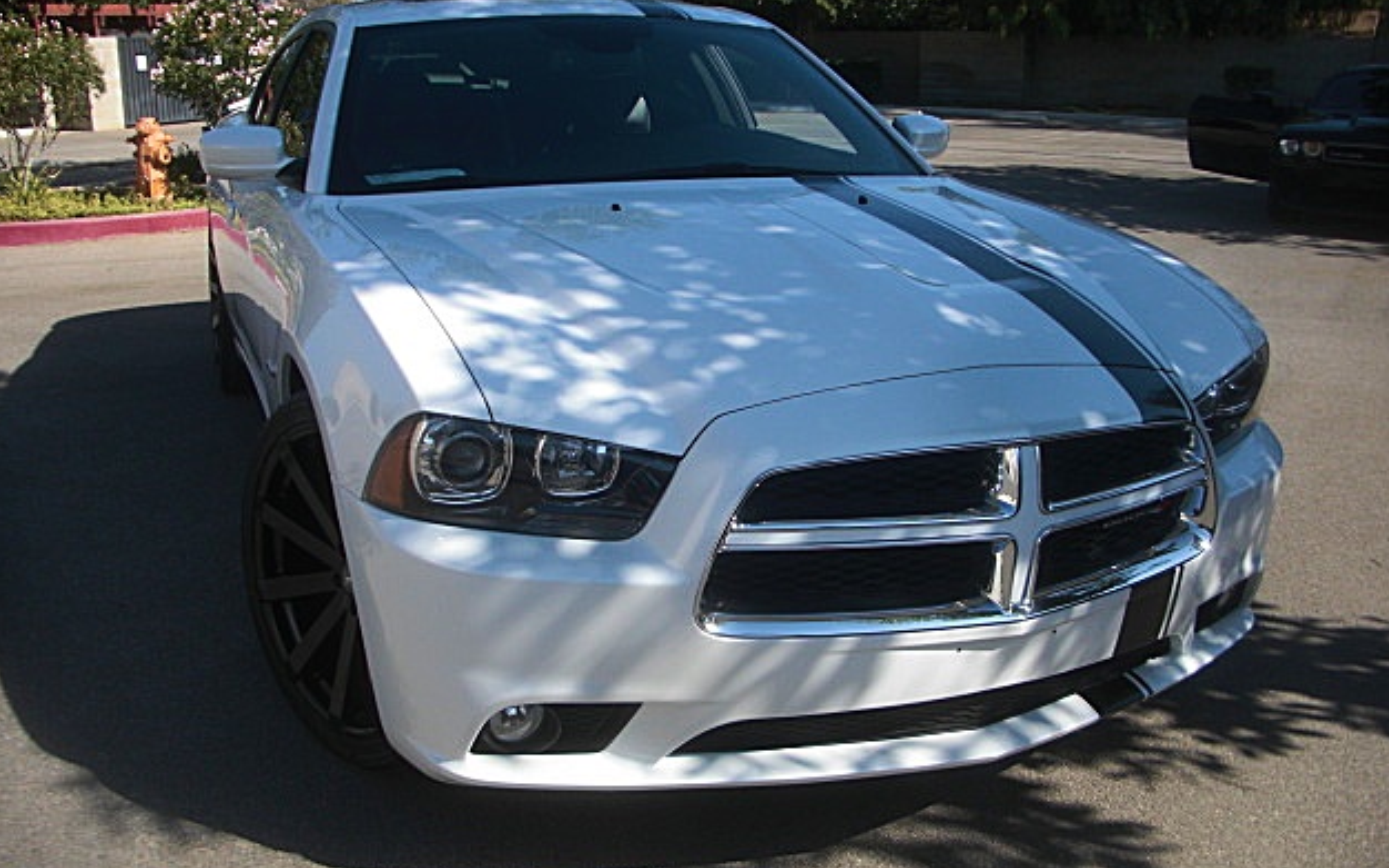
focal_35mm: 39
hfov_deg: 50.4
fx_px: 1476
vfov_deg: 32.7
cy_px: 453
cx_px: 701
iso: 50
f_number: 2.8
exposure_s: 1/800
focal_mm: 6.3
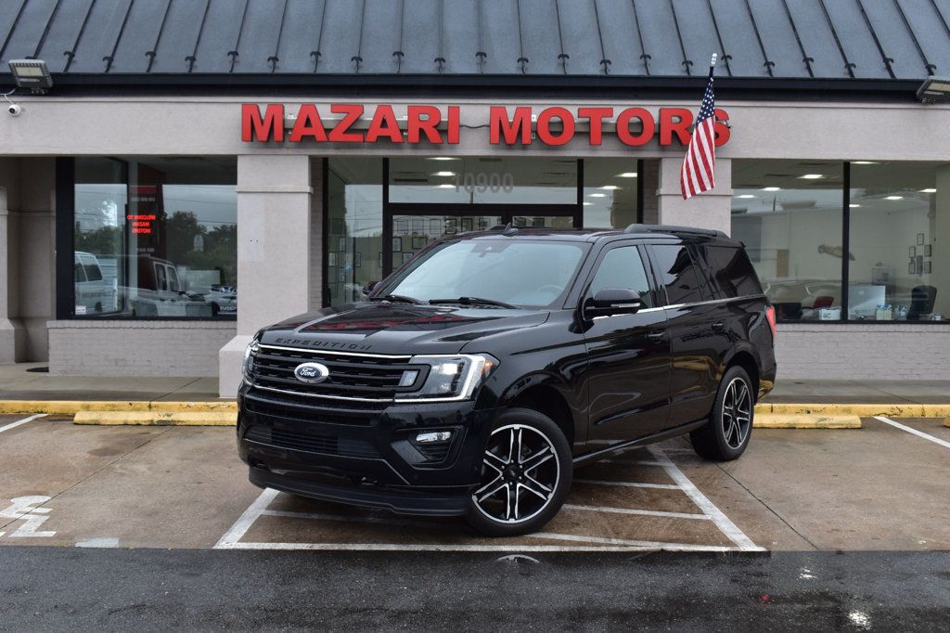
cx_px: 475
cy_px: 316
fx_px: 1108
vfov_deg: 31.9
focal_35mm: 42
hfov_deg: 46.4
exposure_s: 1/100
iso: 400
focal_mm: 28
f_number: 9
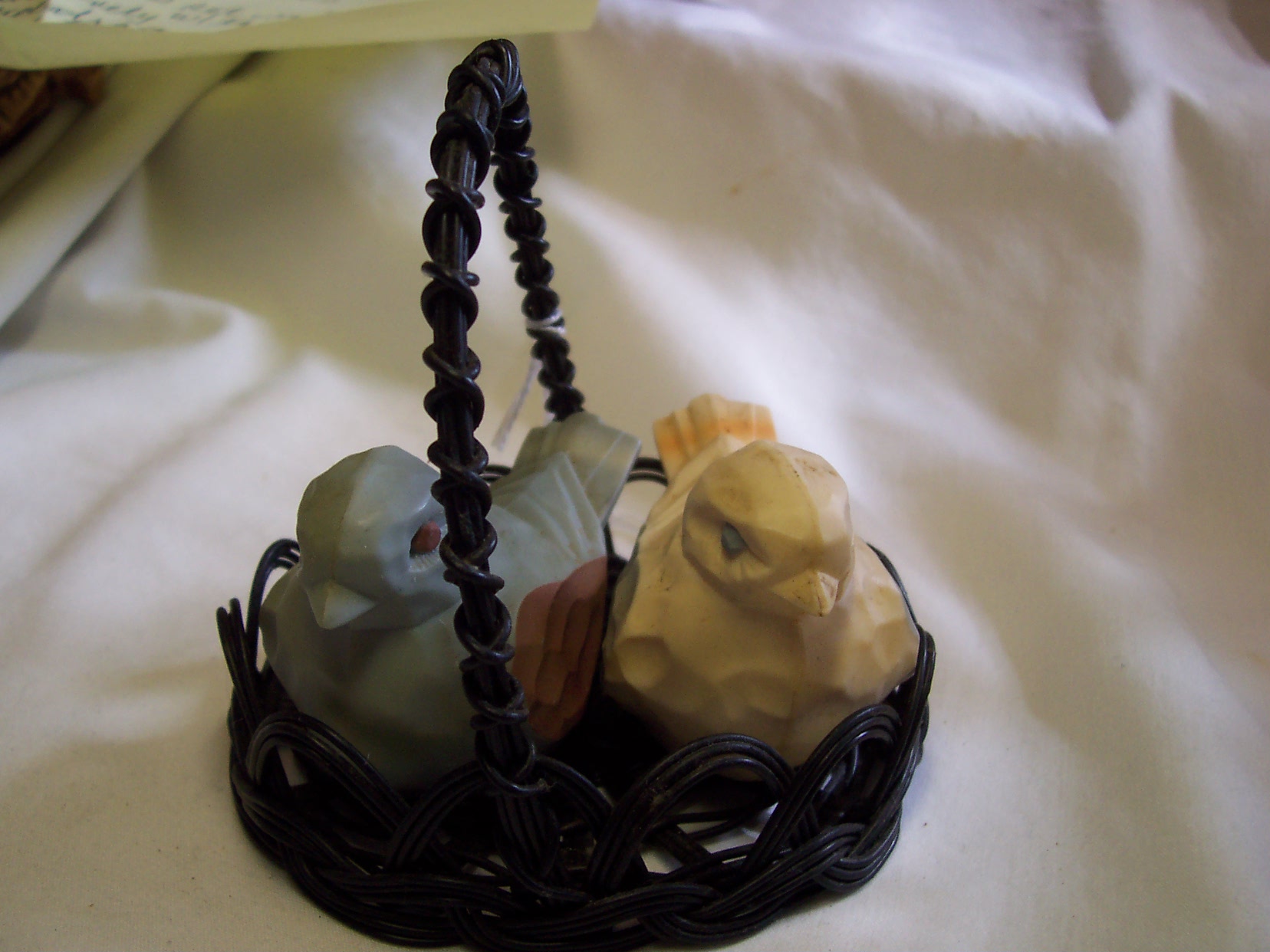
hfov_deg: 50.1
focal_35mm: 37
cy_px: 476
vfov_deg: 38.7
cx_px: 635
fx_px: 1357
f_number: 2.8
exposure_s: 1/60
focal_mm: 5.6
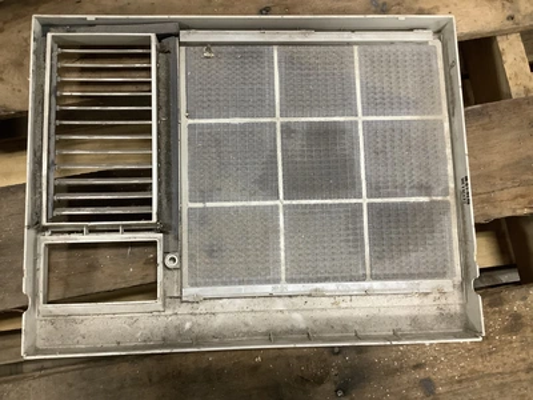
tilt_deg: -81.5
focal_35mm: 31
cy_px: 200
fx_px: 477
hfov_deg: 58.4
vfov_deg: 45.4
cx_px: 266
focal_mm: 3.3
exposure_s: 1/33
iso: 250
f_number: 2.4
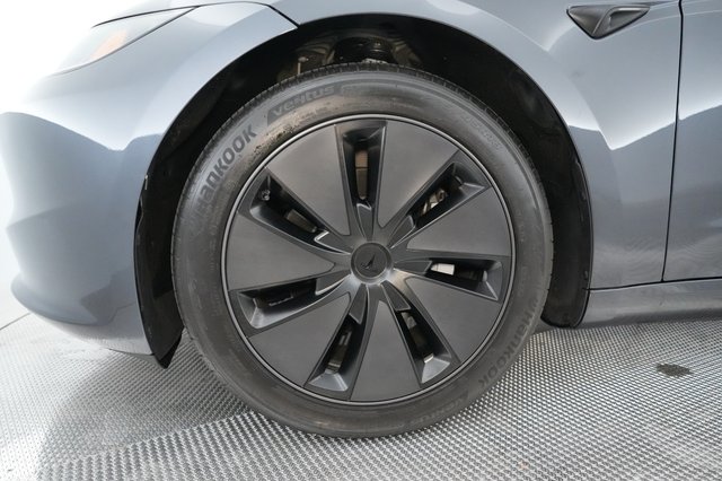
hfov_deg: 71.5
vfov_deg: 51.2
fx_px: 501
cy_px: 240
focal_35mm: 25
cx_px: 361
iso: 12800
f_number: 2.8
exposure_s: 1/320
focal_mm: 25
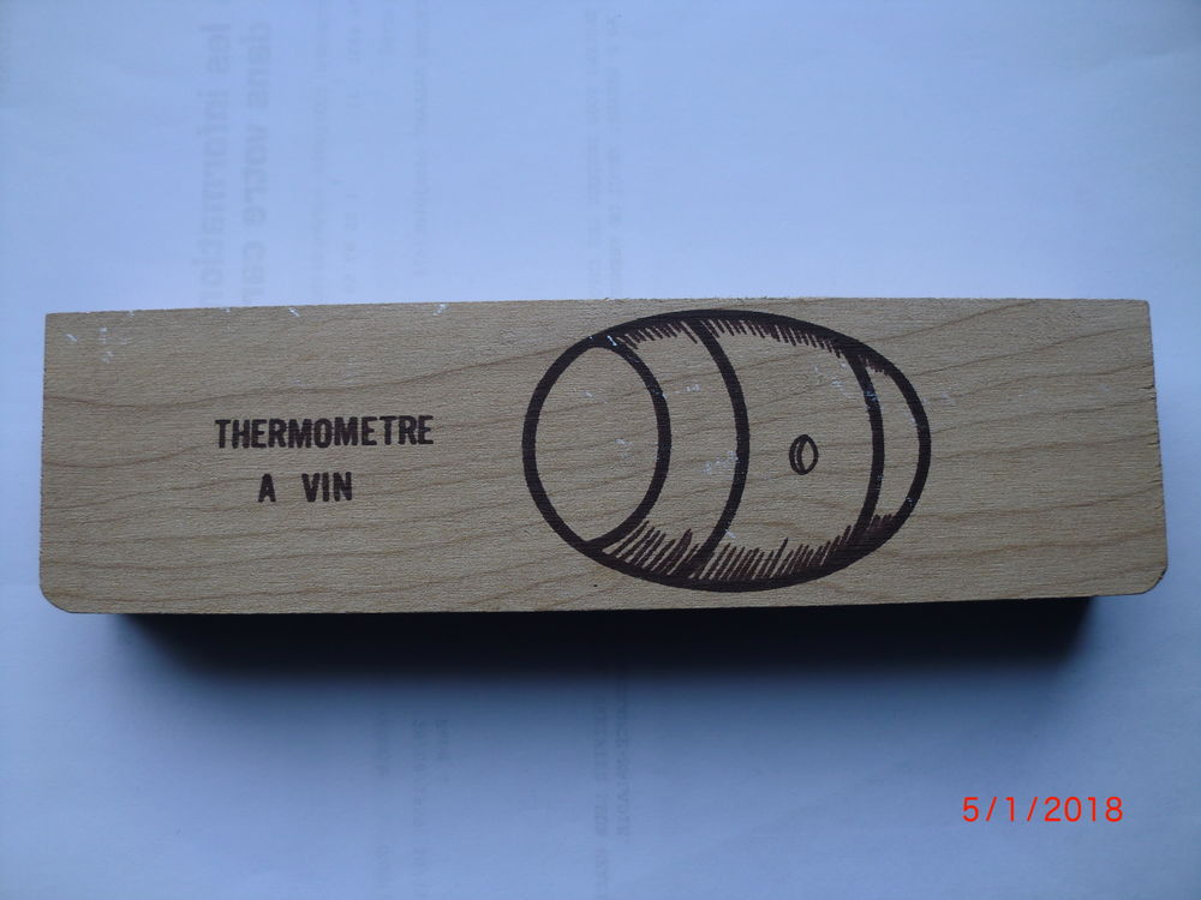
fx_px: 1214
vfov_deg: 40.7
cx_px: 600
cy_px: 450
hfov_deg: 52.6
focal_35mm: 35
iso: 64
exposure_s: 1/125
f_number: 3.1
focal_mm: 6.3
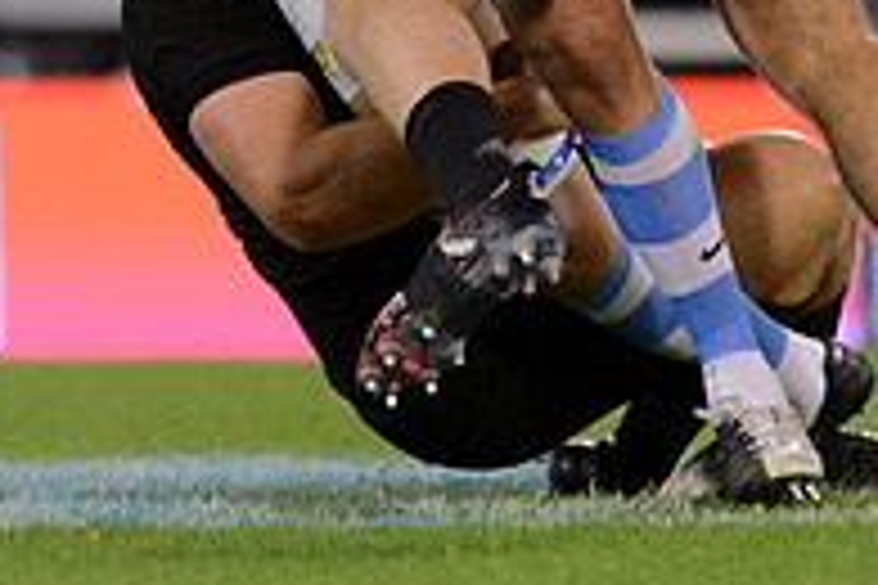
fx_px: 30484
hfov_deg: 1.6
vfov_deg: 1.1
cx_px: 23
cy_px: -241
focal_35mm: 1250
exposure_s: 1/800
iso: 4500
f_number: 4
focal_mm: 420
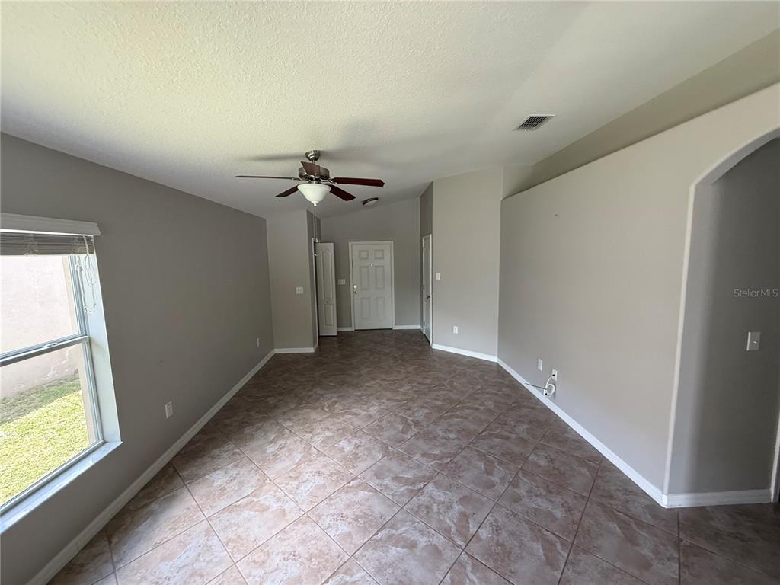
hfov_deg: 102.1
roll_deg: +1.2
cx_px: 390
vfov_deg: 85.7
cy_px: 292
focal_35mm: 14
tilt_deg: -4.1
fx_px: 315
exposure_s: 1/99
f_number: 2.2
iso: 320
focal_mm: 2.22
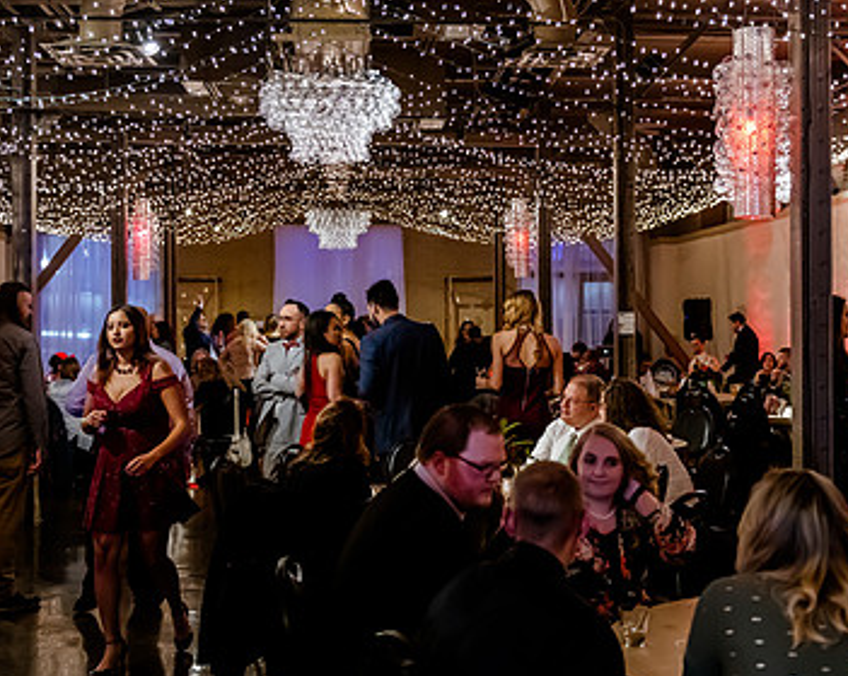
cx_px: 445
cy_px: 322
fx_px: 1279
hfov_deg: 36.7
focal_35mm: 51
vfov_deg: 29.6
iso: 5000
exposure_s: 1/160
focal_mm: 32
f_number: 2.8
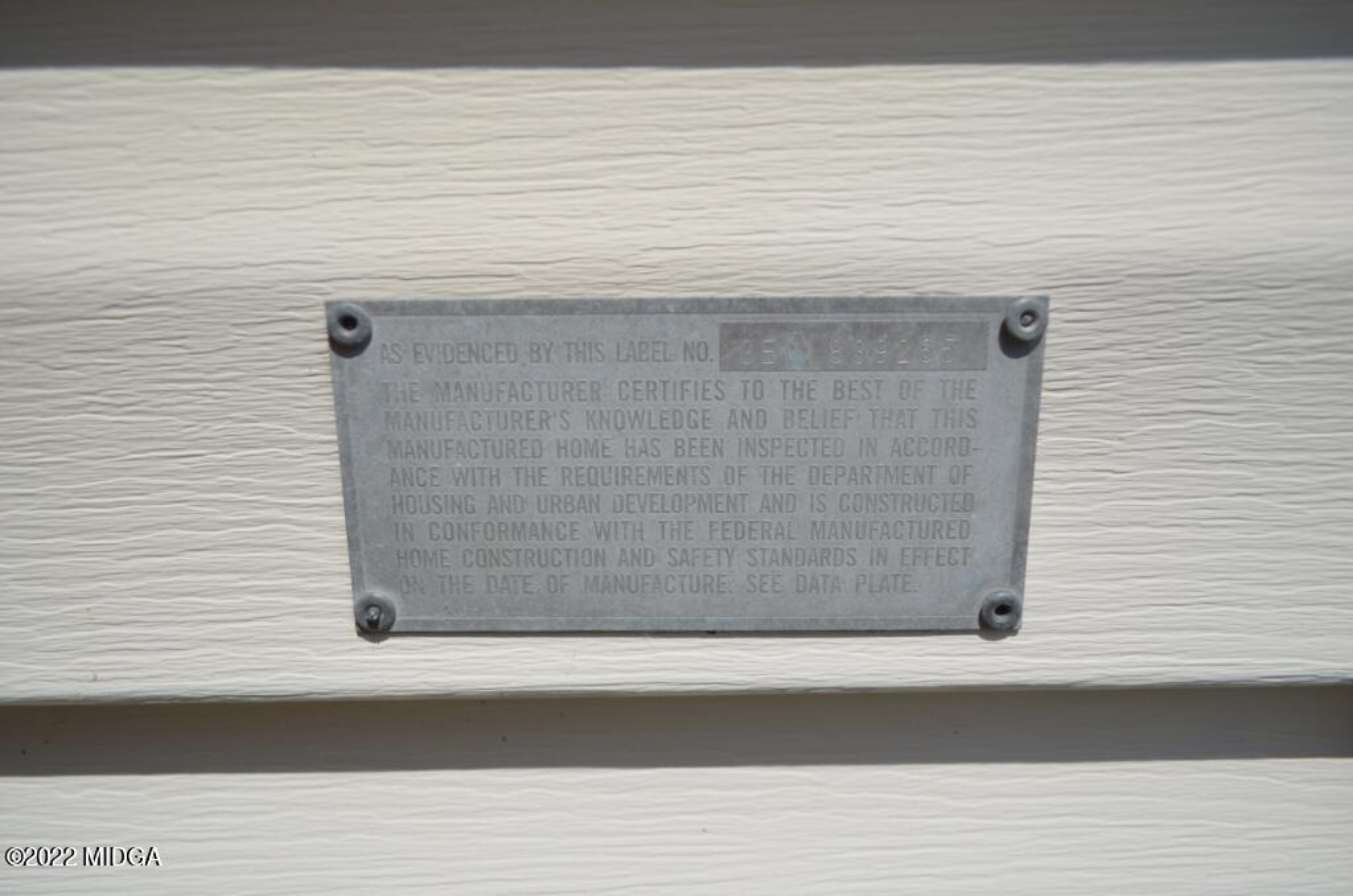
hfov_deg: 62.0
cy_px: 448
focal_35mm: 30
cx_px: 676
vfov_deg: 43.4
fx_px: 1125
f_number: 3.8
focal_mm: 20
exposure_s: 1/2000
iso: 100
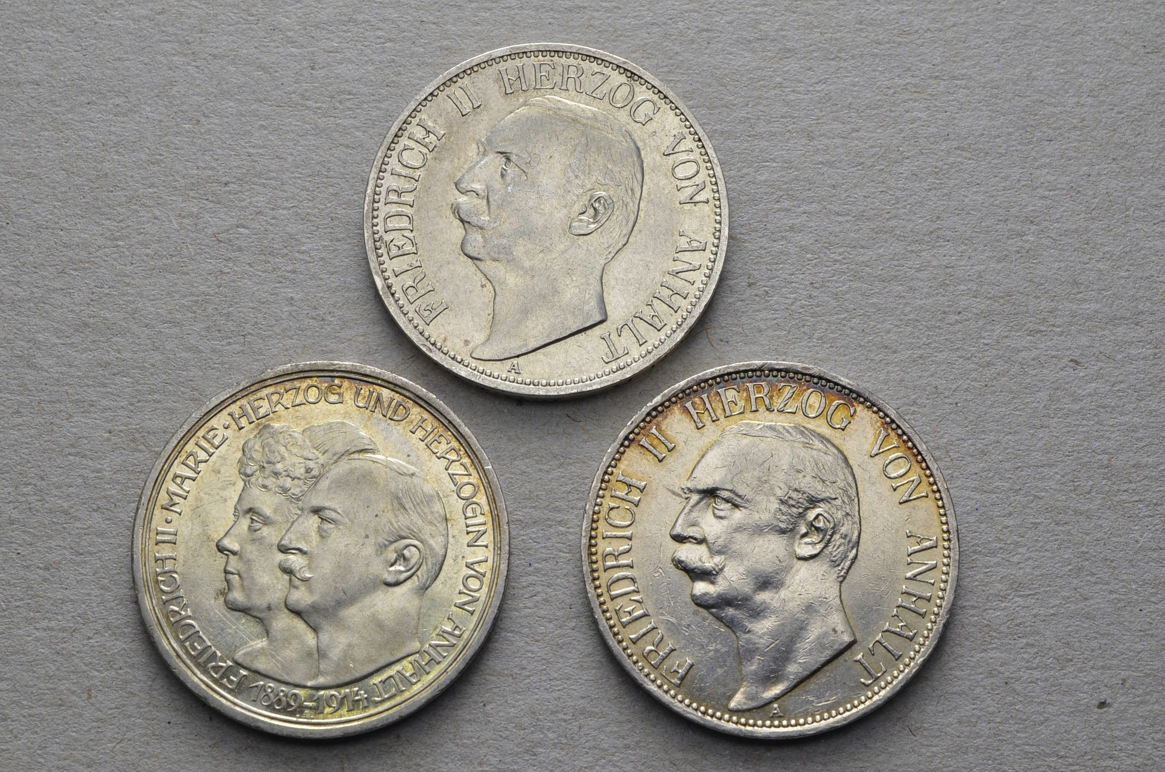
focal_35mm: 66
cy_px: 386
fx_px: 2131
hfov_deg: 30.6
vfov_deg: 20.5
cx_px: 582
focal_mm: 44
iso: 400
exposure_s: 1/250
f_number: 14
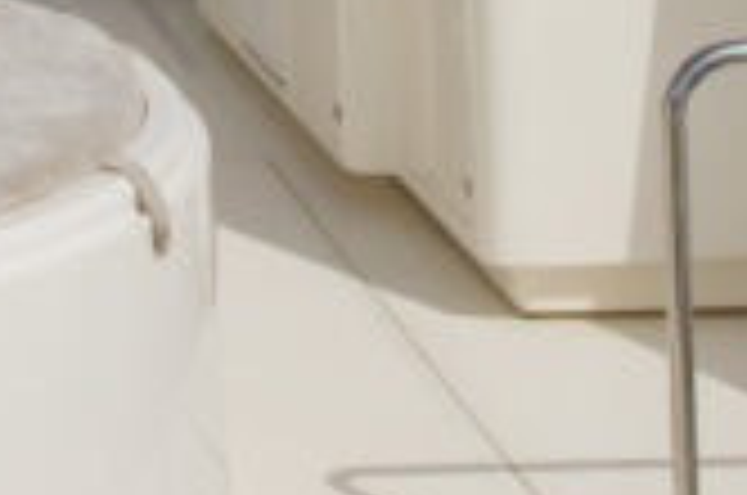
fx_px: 3003
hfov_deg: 13.3
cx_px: -405
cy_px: -929
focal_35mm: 145
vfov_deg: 8.2
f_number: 13
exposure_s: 1/320
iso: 200
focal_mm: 24
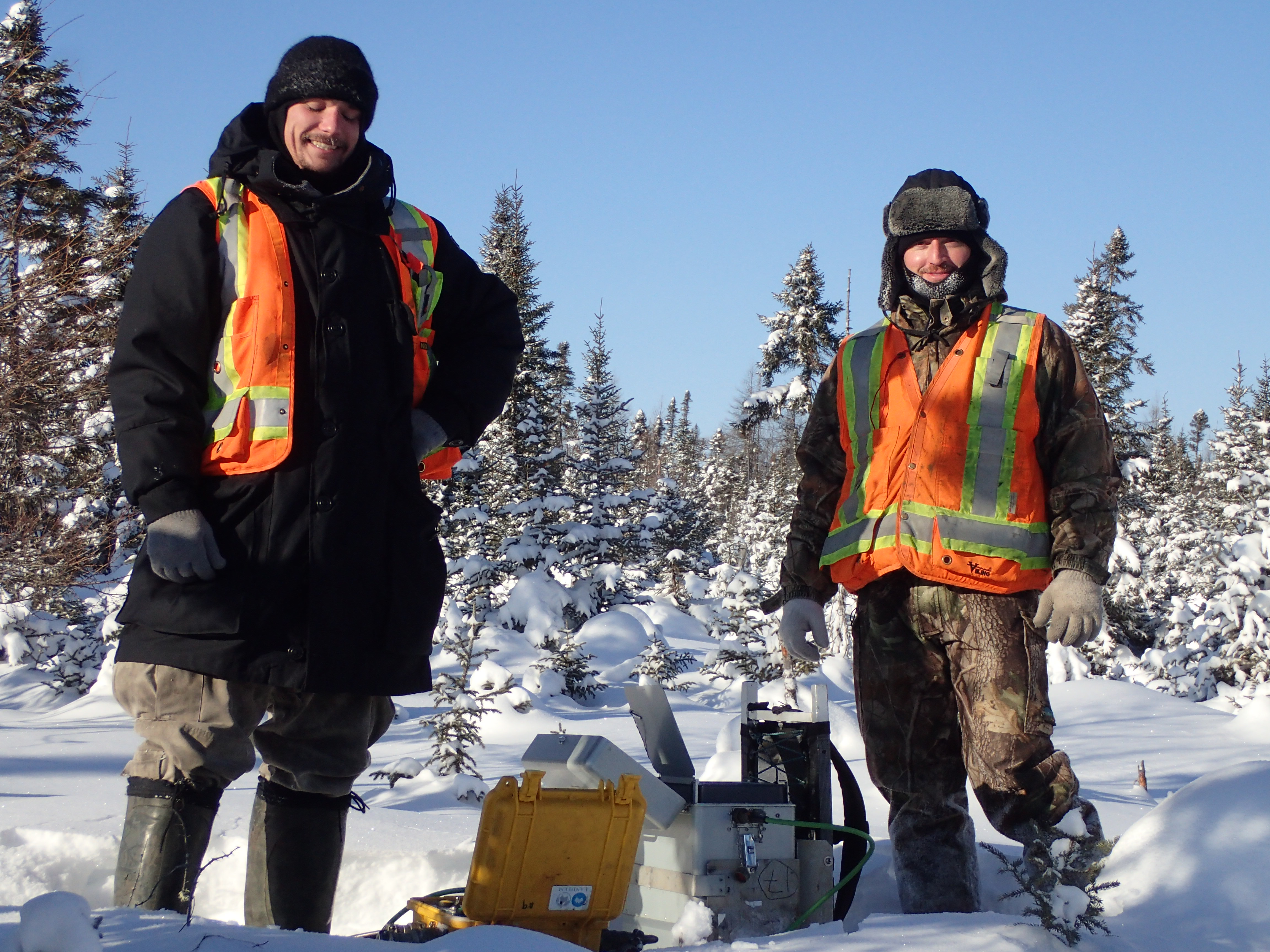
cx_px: 635
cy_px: 476
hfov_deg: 26.3
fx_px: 2715
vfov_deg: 19.9
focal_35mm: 74
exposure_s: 1/125
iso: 200
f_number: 16
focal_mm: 13.47
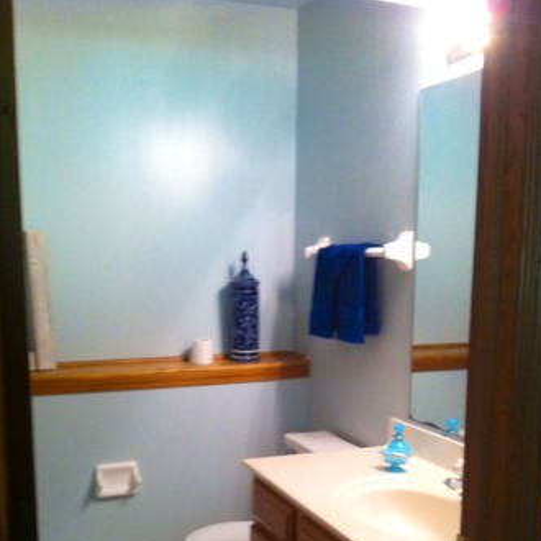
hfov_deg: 37.6
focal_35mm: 45
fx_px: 796
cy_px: 392
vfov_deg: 36.8
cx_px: 266
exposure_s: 1/15
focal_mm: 3.85
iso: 200
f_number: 2.8
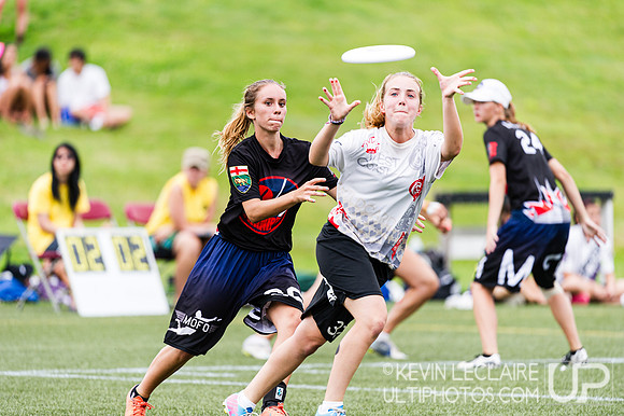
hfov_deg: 5.2
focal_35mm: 400
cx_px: 312
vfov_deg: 3.4
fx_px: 6929
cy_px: 208
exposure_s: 1/1250
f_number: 4
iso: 500
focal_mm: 400
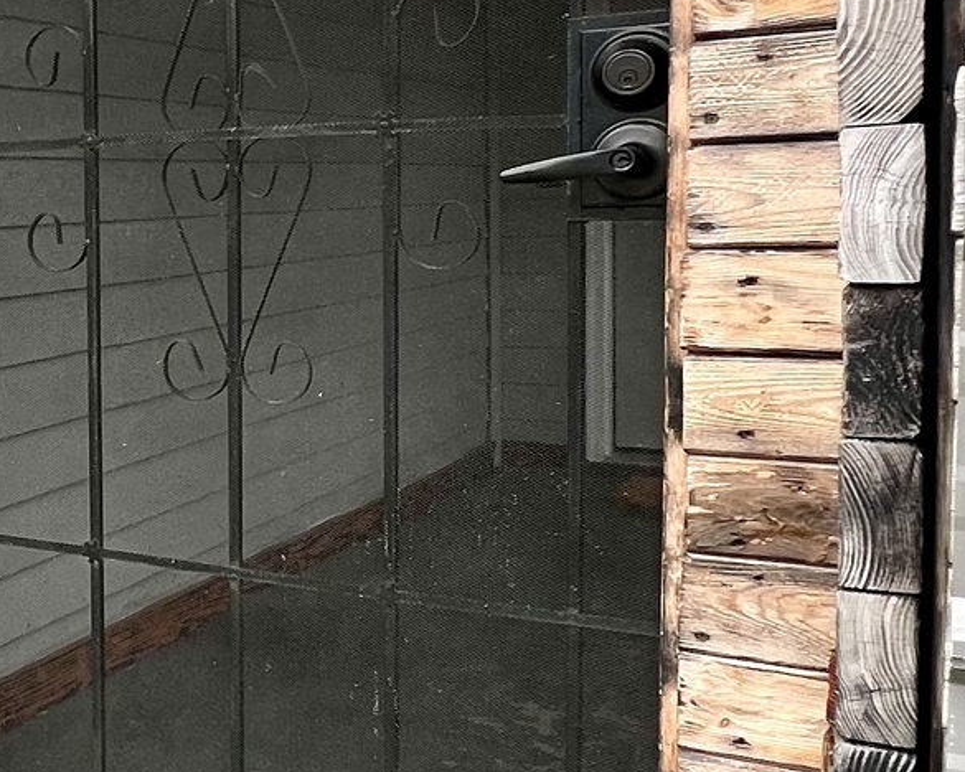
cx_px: -348
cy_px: 318
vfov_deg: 30.2
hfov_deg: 28.9
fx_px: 1428
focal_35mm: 50
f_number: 1.8
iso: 32
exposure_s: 1/243
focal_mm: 1.57
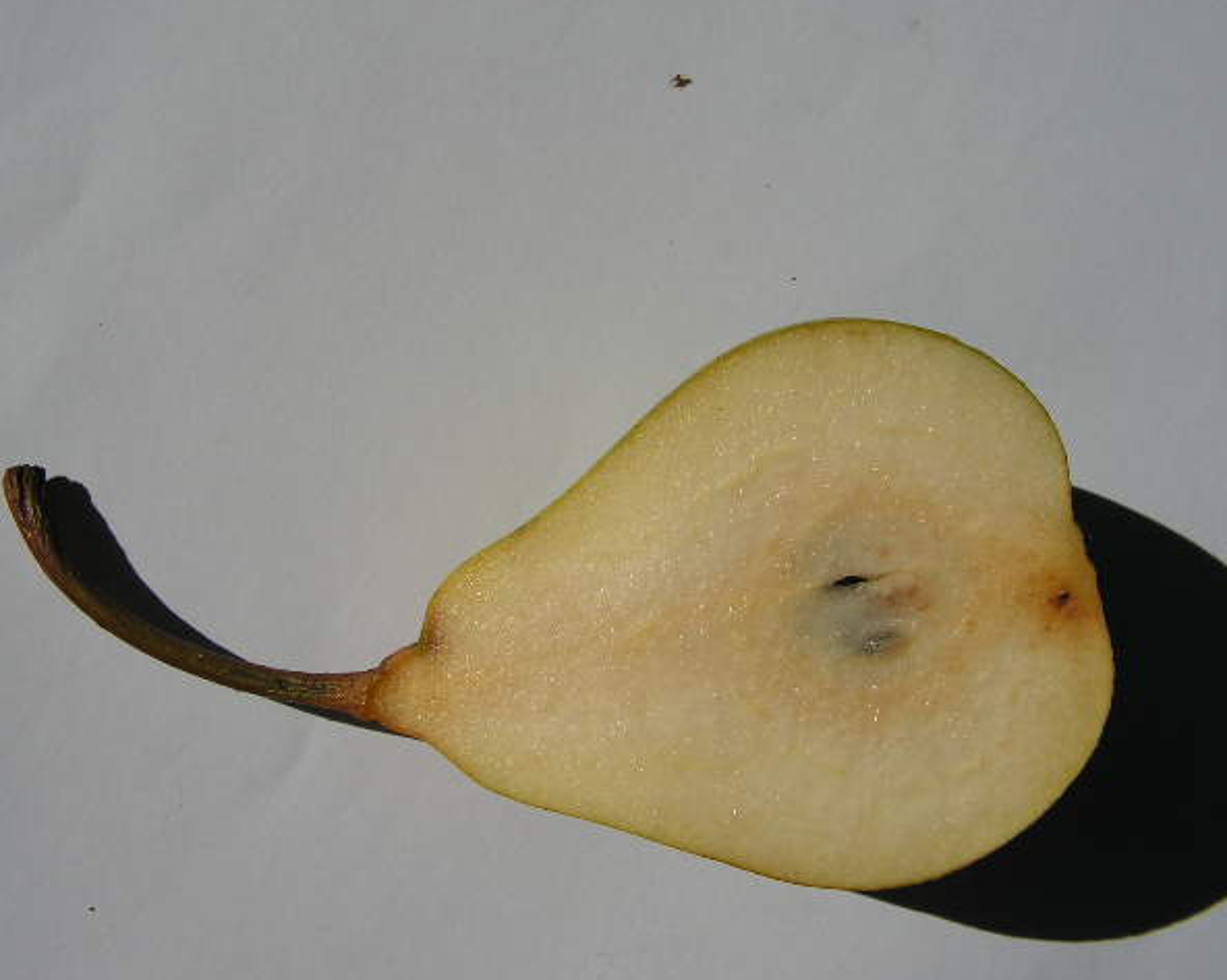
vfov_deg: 39.1
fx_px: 1379
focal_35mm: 38
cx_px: 580
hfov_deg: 47.9
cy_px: 489
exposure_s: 1/2000
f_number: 4.8
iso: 64
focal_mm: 6
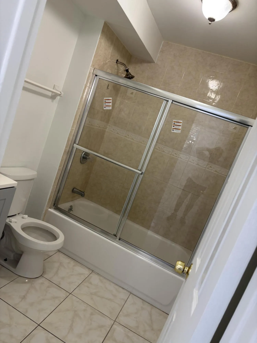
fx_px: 257
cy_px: 172
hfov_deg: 53.1
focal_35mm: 26
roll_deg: -18.0
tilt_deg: -8.5
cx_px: 128
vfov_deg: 67.3
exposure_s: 1/60
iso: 80
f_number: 1.6
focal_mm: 5.96
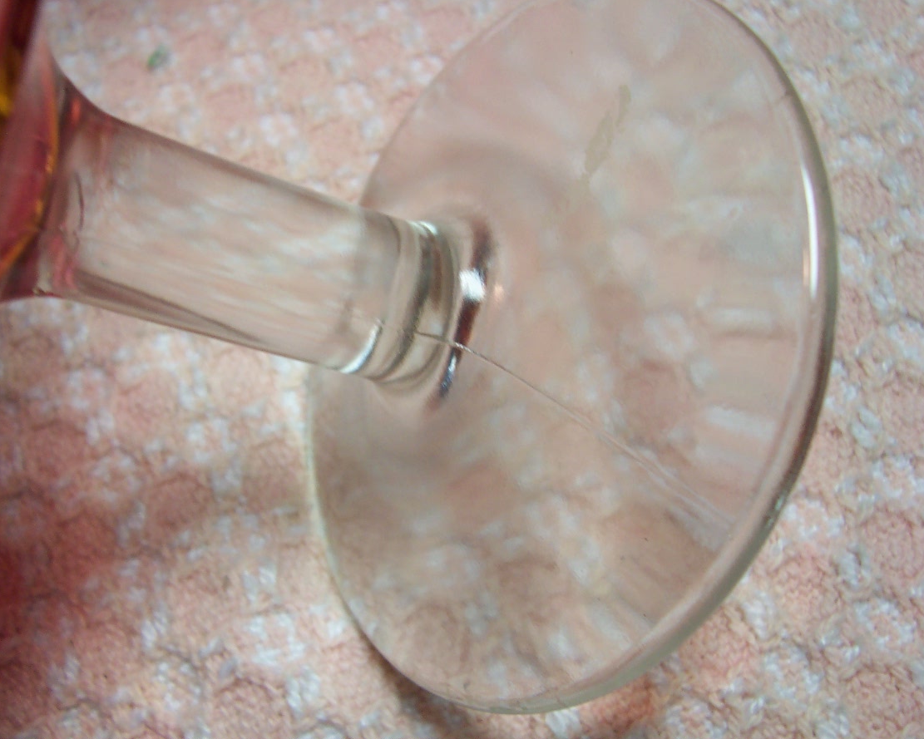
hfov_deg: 46.8
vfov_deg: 38.2
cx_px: 427
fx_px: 1067
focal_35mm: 39
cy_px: 366
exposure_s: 1/45
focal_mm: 5.6
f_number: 2.8
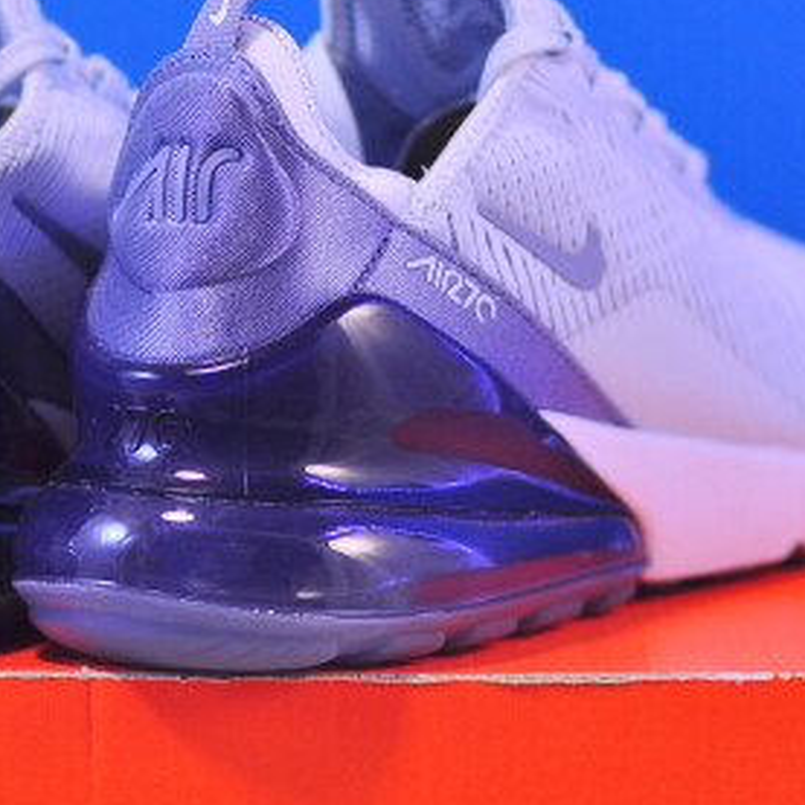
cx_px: 224
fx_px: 4841
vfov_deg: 9.5
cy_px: 74
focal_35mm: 184
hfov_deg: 9.5
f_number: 2.2
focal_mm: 50
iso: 250
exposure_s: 1/320
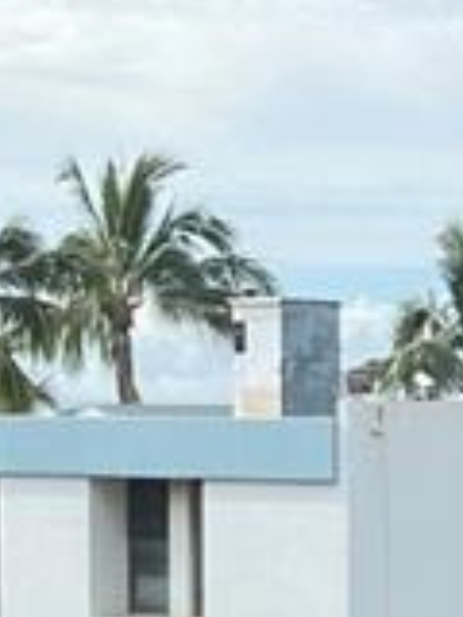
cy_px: 740
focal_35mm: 195
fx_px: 3478
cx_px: 459
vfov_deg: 10.0
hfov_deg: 7.6
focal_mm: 5.7
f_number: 1.5
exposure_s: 1/3831
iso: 50
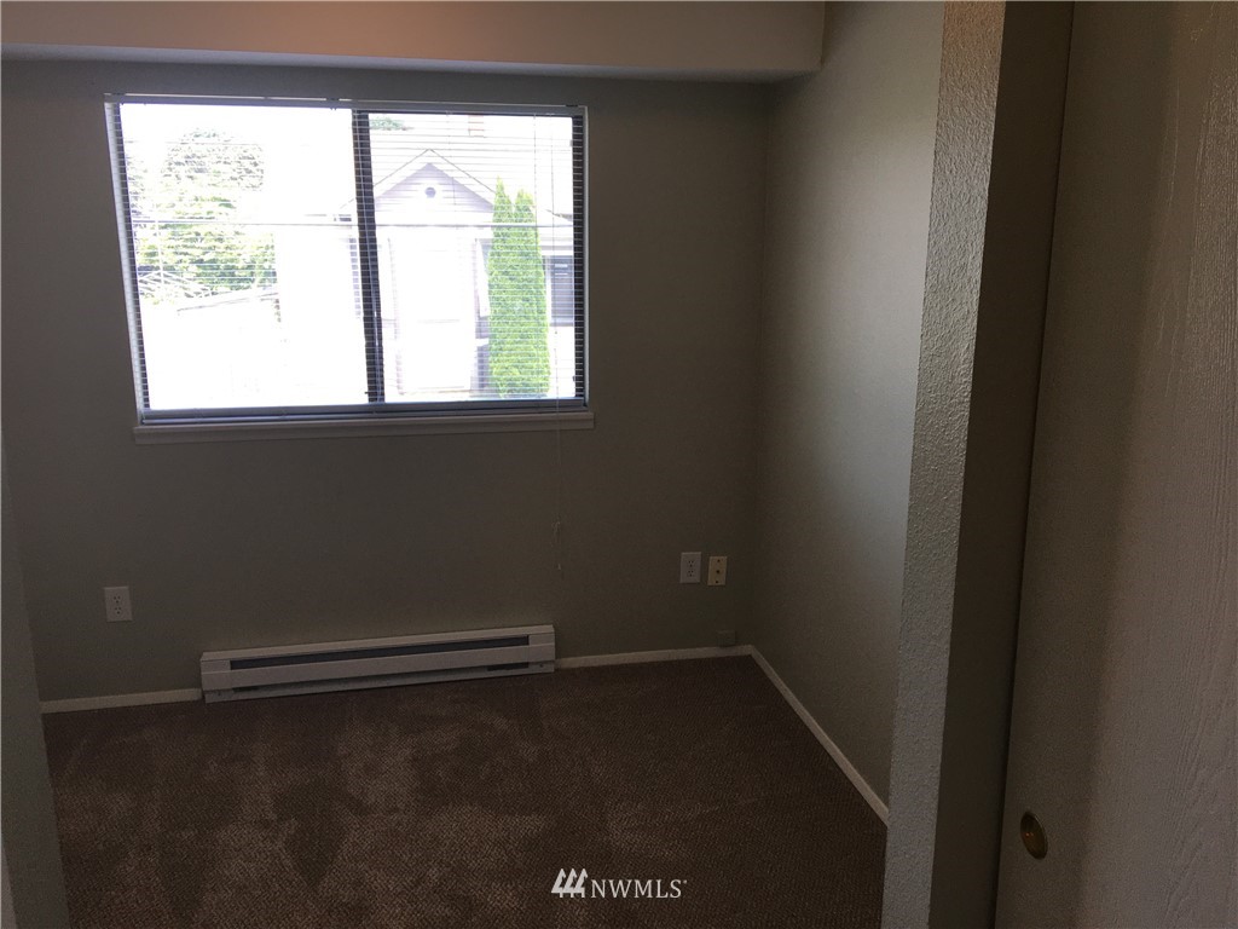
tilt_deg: -12.8
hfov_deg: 61.7
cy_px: 464
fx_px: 1037
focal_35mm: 29
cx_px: 619
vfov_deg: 48.2
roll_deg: -0.2
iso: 40
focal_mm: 4.15
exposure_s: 1/120
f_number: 2.2
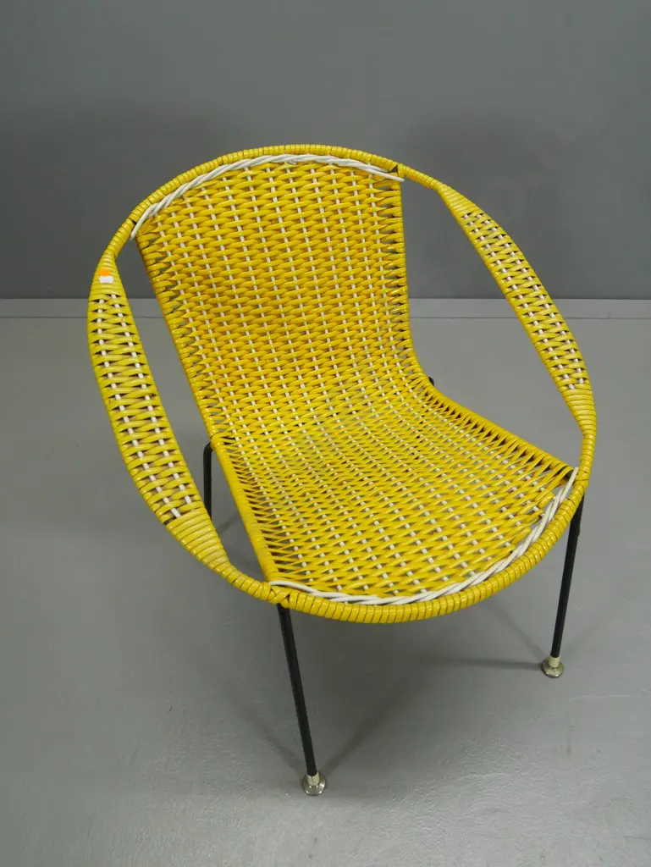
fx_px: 702
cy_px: 434
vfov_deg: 63.4
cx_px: 326
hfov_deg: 49.8
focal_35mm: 28
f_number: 5
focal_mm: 14
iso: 1000
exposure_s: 1/60
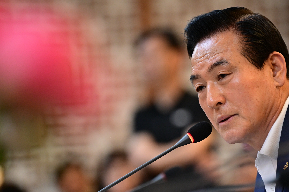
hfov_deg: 7.1
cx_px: 198
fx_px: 2319
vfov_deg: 4.8
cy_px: 126
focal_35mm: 289
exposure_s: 1/200
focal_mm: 190
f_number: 2.8
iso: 2000
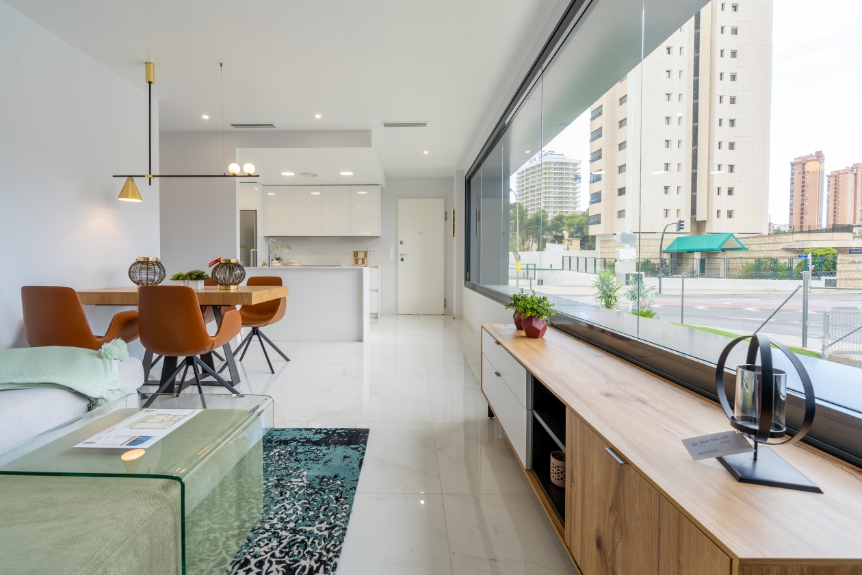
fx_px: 383
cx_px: 431
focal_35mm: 16
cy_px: 288
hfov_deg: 96.7
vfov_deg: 73.7
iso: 100
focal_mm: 16
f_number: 9
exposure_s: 1/13
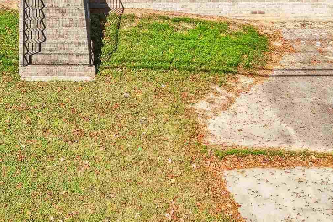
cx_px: 47
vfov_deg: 17.1
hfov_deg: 26.0
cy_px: -45
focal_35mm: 76
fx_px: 703
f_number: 1.8
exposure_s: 1/2500
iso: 120
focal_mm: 8.7
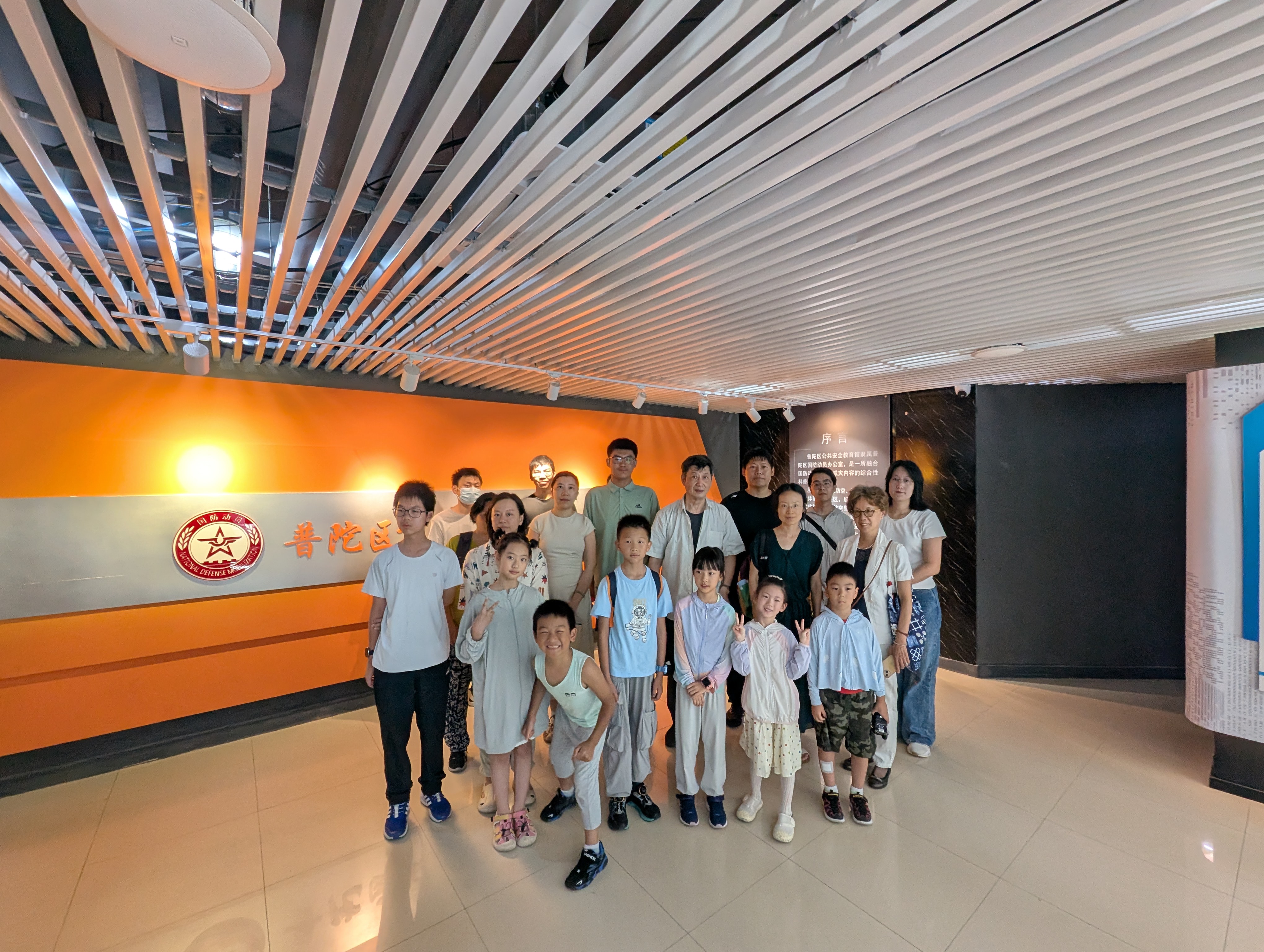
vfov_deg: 90.1
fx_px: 475
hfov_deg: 106.1
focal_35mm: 13
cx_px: 632
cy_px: 476
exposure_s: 1/39.8
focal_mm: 1.95
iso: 159
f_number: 2.2
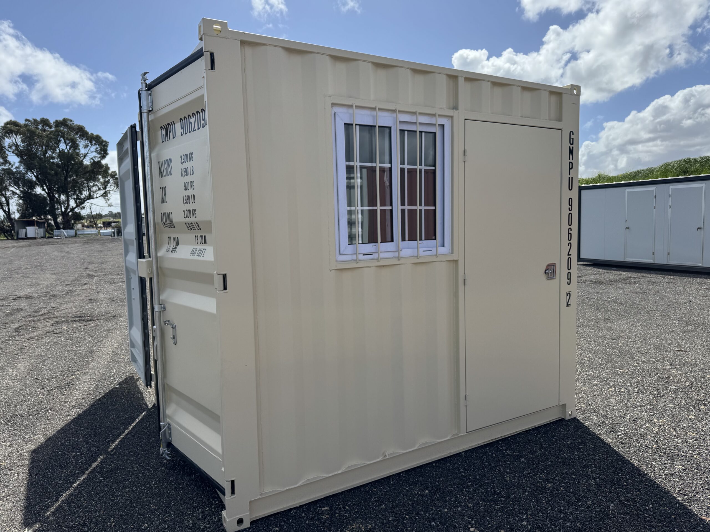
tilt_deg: -5.4
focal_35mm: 24
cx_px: 355
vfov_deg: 56.8
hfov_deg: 71.6
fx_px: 492
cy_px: 266
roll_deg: +2.2
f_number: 1.78
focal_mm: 6.76
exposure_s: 1/5348
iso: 80
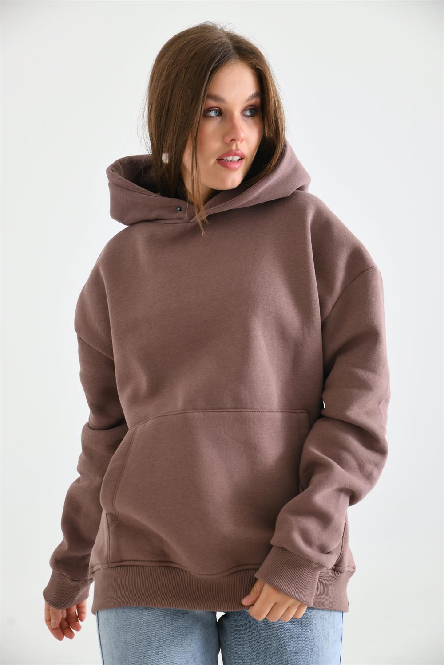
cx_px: 222
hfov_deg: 23.4
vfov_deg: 34.5
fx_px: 1073
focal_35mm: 58
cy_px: 332
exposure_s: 1/125
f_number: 5.6
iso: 100
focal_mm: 58
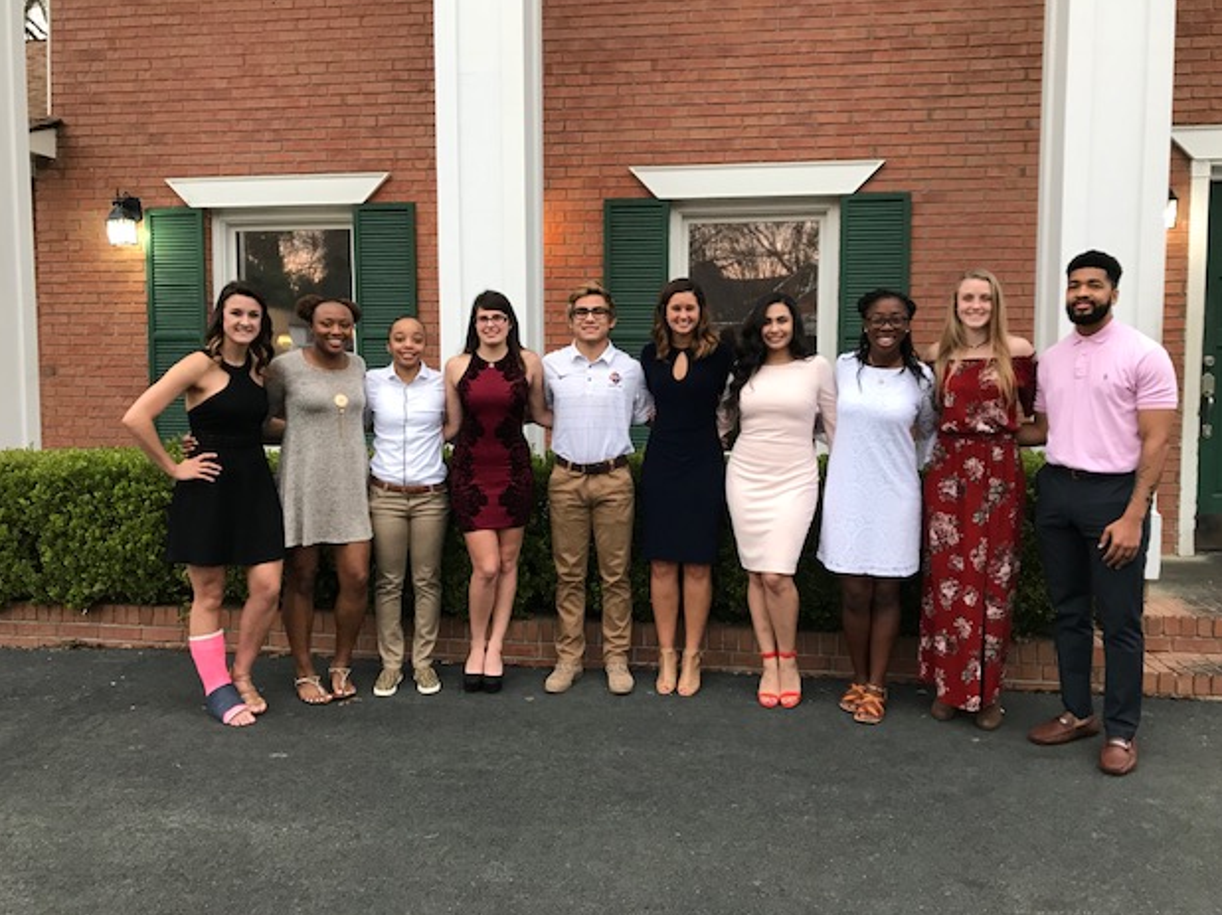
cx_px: 615
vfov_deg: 48.2
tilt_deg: -3.5
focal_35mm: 29
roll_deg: -0.7
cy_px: 451
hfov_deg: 61.7
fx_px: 1023
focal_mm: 3.99
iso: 32
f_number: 1.8
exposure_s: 1/30
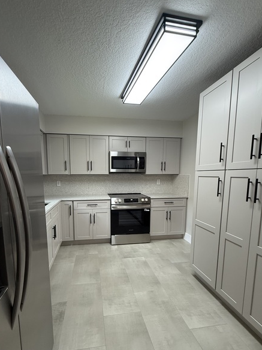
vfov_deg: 94.2
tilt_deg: -6.2
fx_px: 162
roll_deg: +0.0
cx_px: 113
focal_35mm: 16
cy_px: 194
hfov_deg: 77.6
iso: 200
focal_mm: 2.22
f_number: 2.2
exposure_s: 1/120
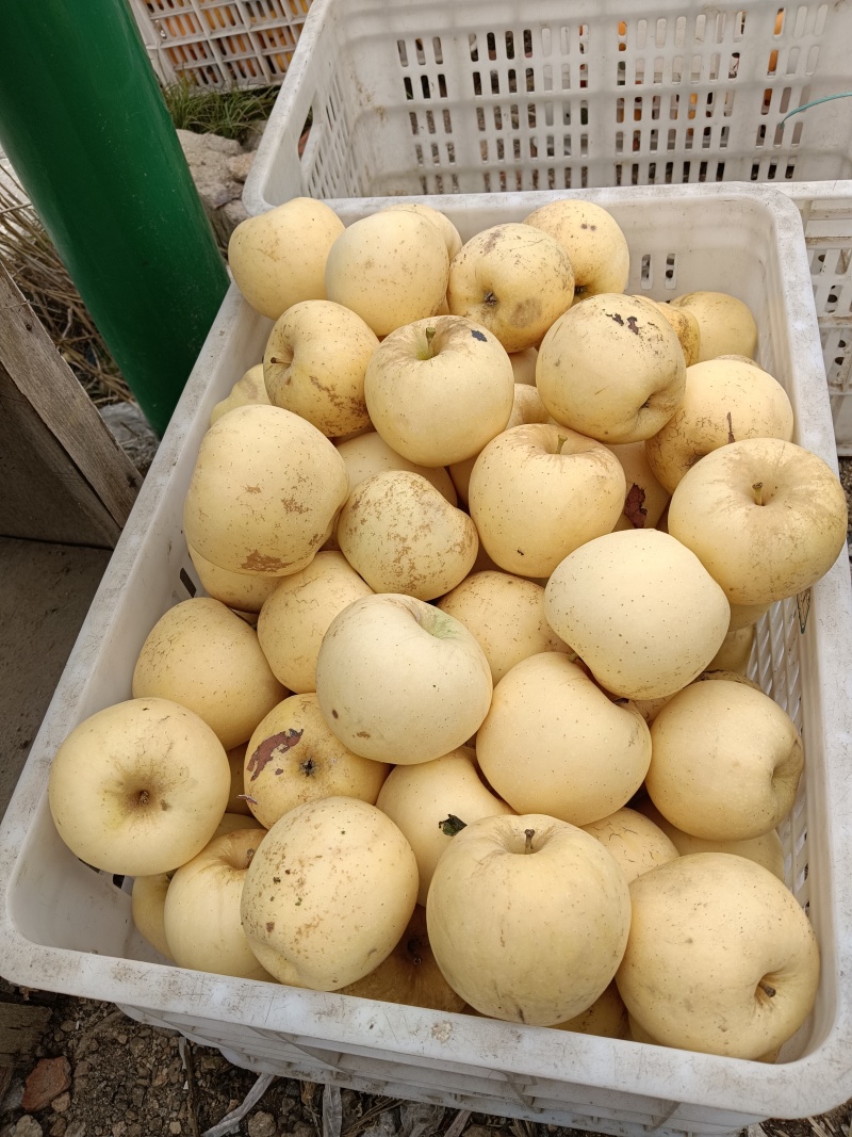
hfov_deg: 53.1
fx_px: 853
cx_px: 426
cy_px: 568
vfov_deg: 67.3
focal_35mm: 26
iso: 102
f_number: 1.8
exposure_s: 1/220
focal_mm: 4.05
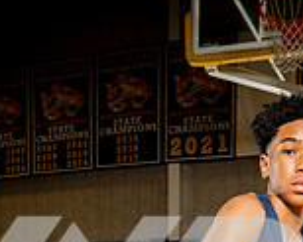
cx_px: 157
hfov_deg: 28.7
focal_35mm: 66
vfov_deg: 18.7
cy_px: 417
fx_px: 591
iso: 400
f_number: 5
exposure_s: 1/250
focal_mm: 24
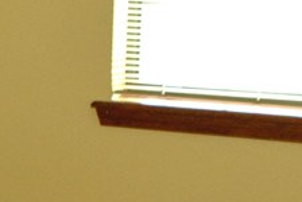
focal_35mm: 174
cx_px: -177
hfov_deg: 11.2
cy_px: 140
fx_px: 1462
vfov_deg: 7.9
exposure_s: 1/5
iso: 900
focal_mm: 24
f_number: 7.1
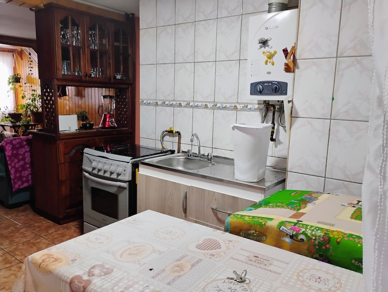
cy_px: 146
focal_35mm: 28
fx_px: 314
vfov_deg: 49.8
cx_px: 194
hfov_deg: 63.4
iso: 1103
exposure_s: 1/50
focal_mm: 4.26
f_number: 1.8
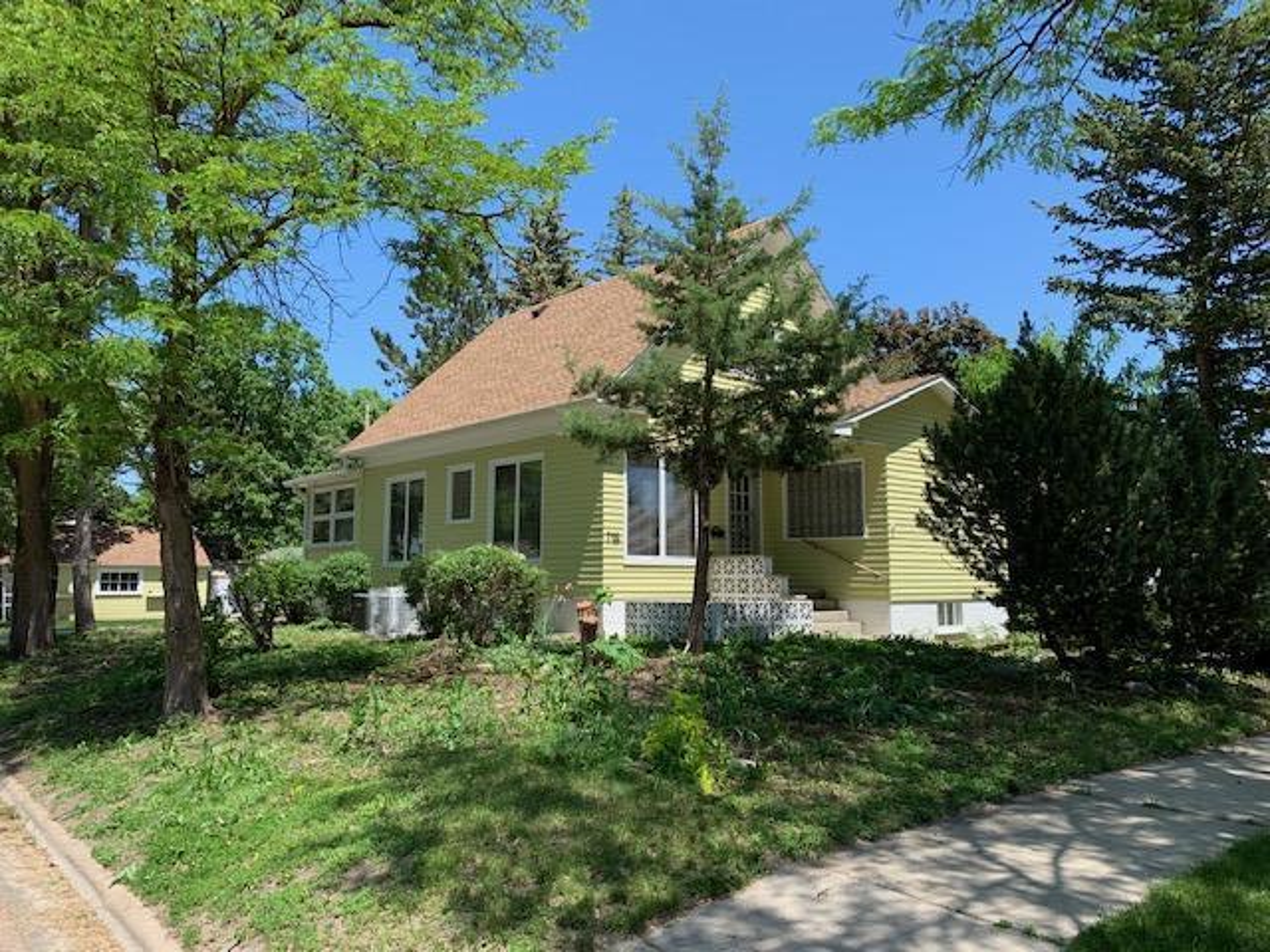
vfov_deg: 53.1
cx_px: 635
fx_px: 954
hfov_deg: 67.3
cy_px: 476
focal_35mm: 26
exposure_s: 1/1111
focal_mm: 4.25
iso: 25
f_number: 1.8
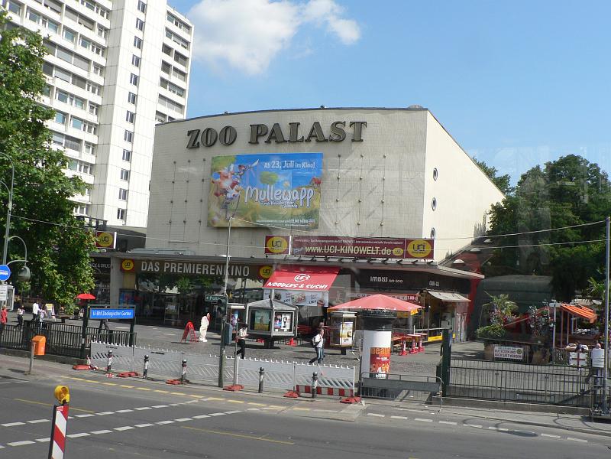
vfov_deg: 39.7
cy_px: 230
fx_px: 635
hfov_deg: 51.4
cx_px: 306
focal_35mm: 36
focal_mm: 6
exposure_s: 1/400
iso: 80
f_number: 5
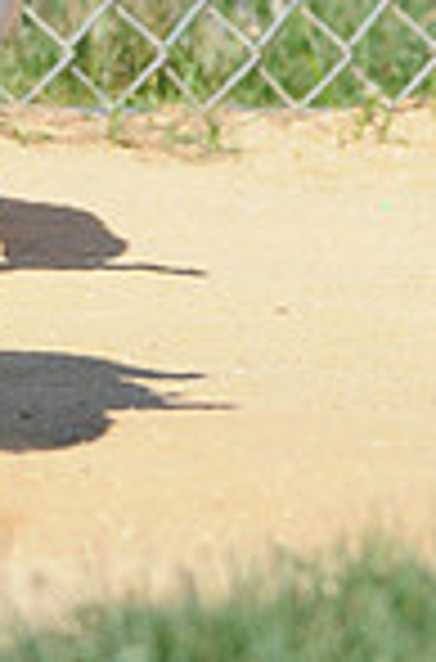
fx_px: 32510
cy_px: -446
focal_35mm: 1777
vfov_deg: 1.2
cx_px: 267
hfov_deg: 0.8
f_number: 4
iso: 200
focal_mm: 300
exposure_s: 1/1600
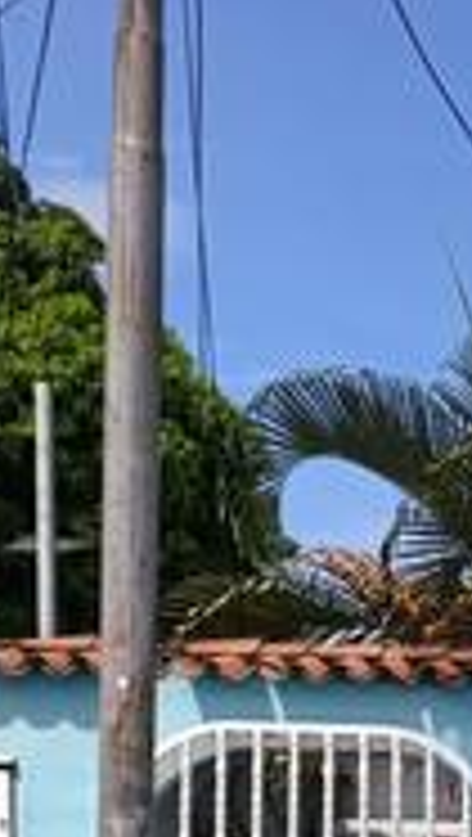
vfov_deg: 22.8
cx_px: 1184
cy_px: 999
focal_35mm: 86
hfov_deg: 11.4
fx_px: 1908
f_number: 1.6
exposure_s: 1/843
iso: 50
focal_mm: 6.14
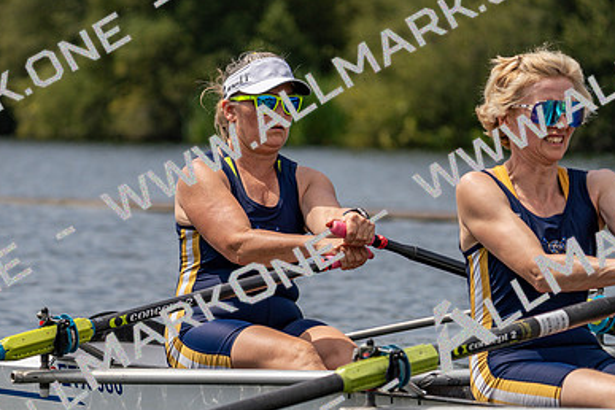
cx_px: 297
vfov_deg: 4.6
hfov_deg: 6.9
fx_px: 5125
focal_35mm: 300
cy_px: 225
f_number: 5.6
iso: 200
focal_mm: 200
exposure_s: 1/1600
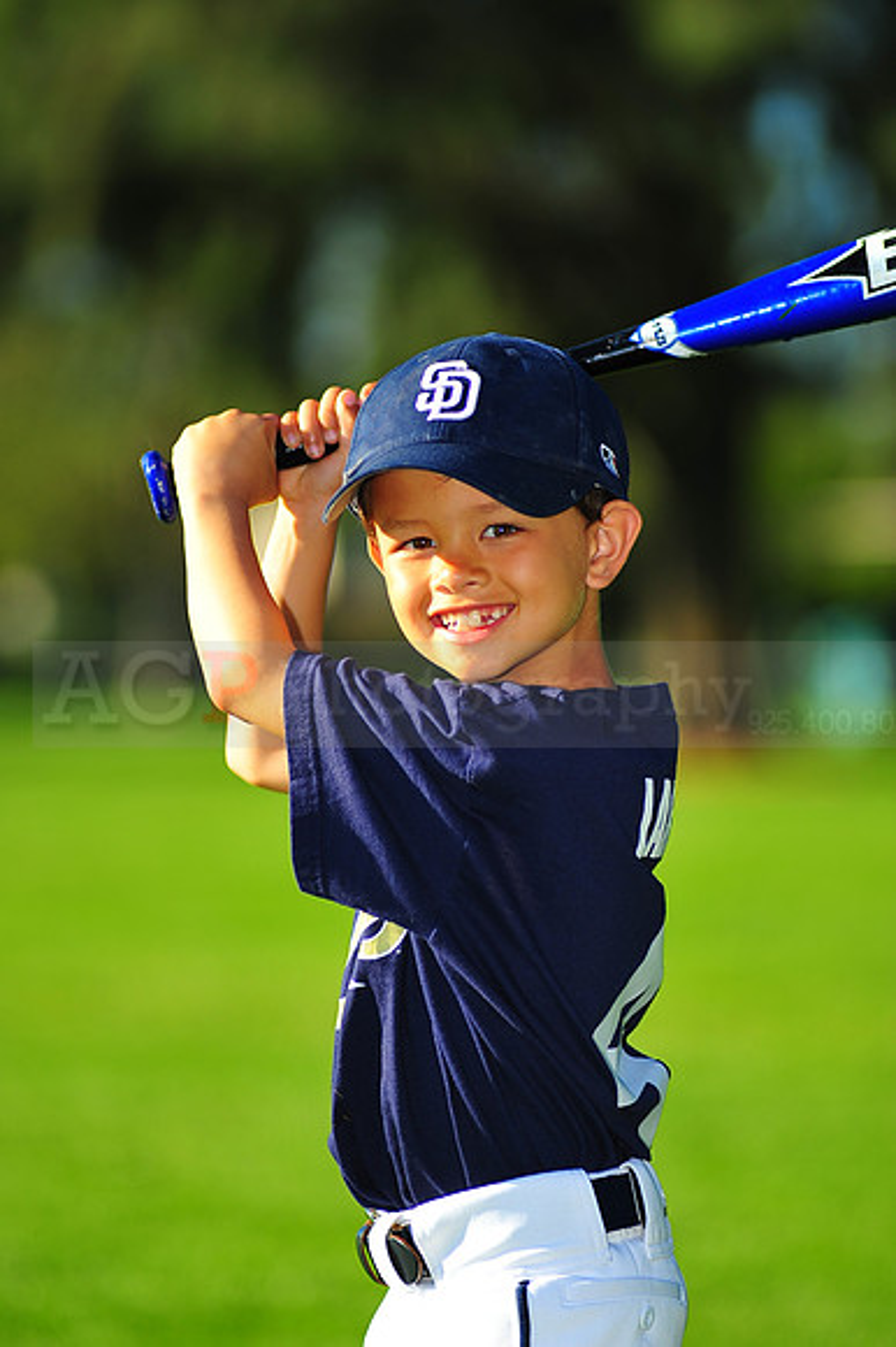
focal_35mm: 180
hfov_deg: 7.6
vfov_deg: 11.4
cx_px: 448
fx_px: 6728
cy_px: 674
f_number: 3.5
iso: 200
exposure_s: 1/1600
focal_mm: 180
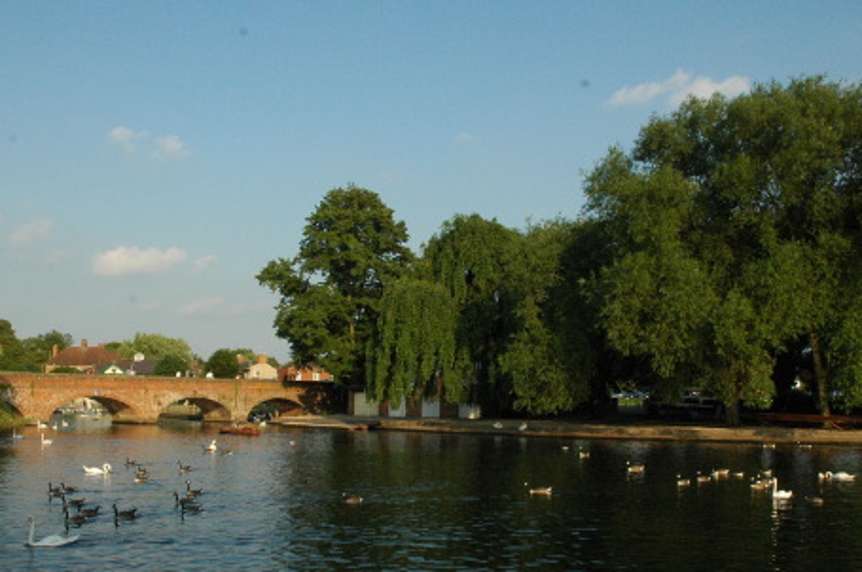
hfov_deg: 50.7
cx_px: 415
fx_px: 909
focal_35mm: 38
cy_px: 372
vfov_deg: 34.7
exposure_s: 1/500
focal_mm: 18
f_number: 11
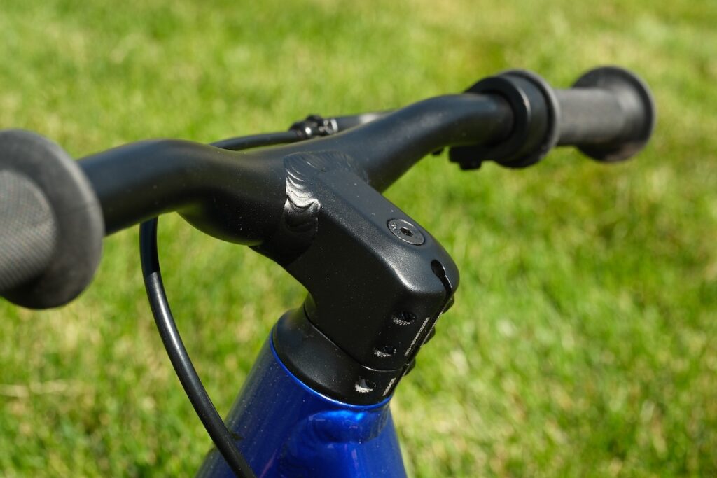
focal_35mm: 45
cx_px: 358
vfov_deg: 29.9
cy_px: 239
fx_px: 896
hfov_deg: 43.6
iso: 125
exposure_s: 1/280
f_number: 5.6
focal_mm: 30
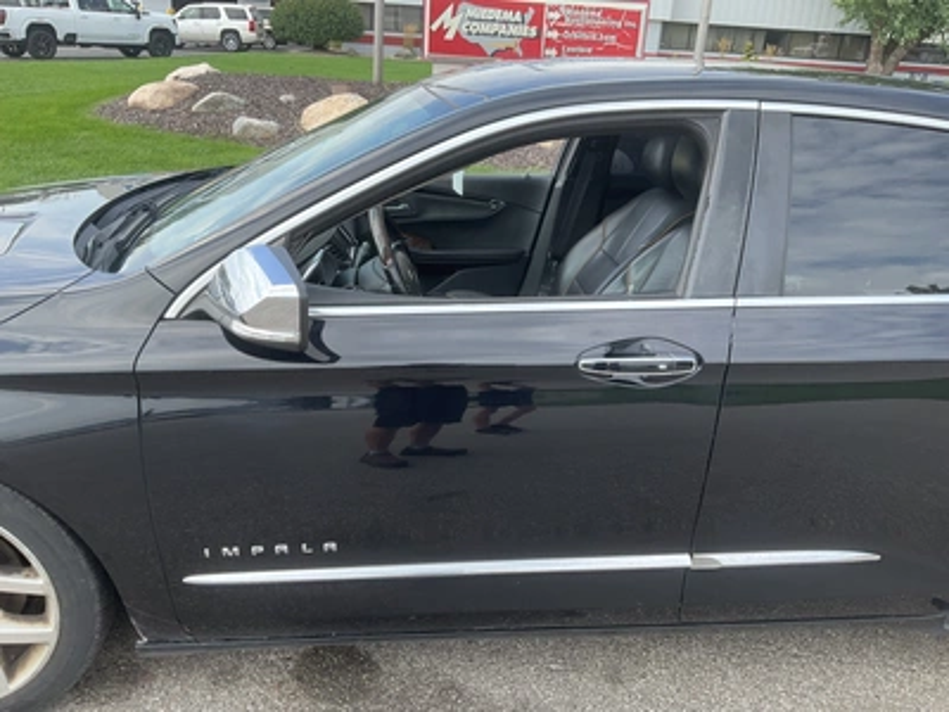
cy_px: 356
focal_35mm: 29
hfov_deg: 61.7
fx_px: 795
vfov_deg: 48.2
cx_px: 474
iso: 25
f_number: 1.8
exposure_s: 1/358
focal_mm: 3
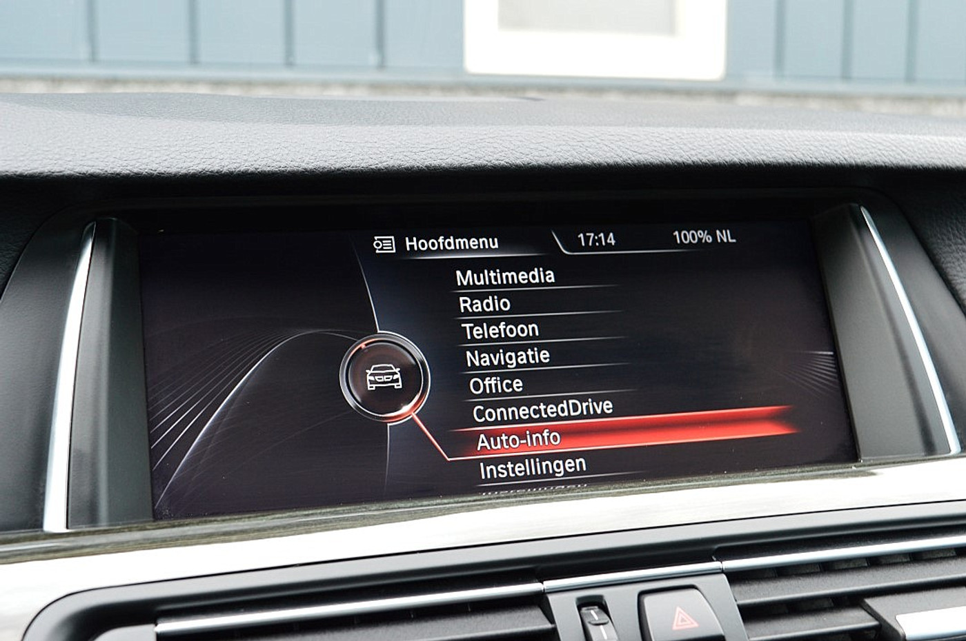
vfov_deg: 28.0
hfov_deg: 41.2
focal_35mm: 48
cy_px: 320
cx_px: 483
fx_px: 1286
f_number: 8
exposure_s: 1/60
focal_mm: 32
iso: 800
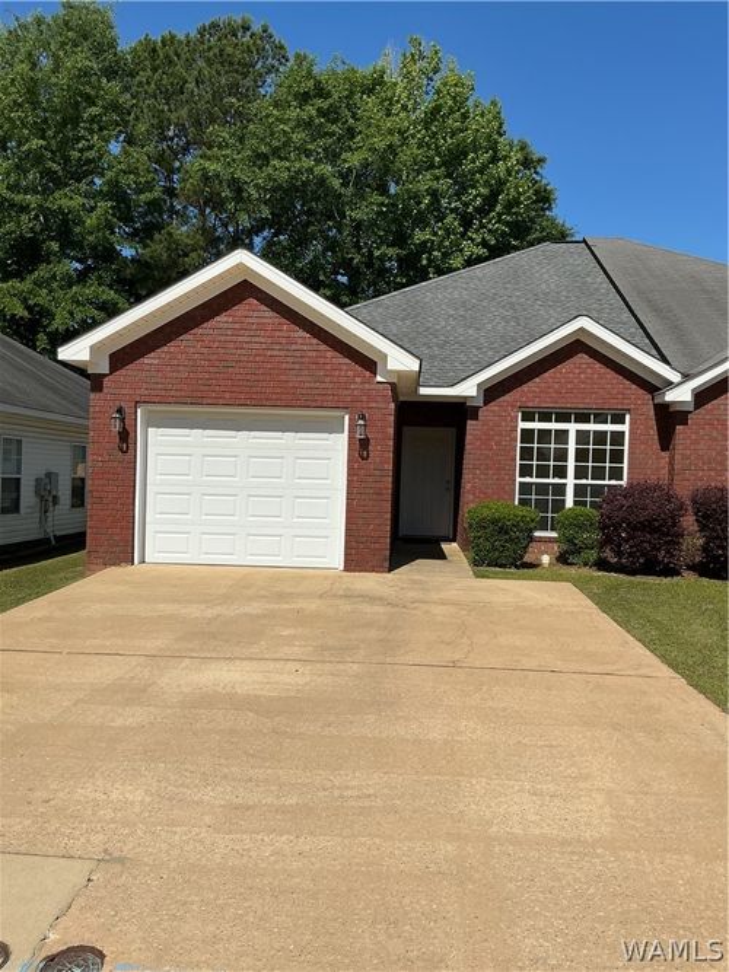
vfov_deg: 61.7
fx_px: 815
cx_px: 364
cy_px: 486
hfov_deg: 48.2
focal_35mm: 29
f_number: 1.8
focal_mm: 3
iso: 25
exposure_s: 1/3788
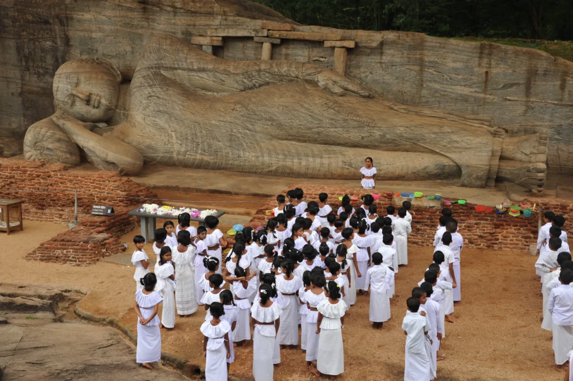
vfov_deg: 26.9
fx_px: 795
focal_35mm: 50
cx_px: 286
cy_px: 190
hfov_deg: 39.6
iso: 400
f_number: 6.3
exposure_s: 1/160
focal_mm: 50
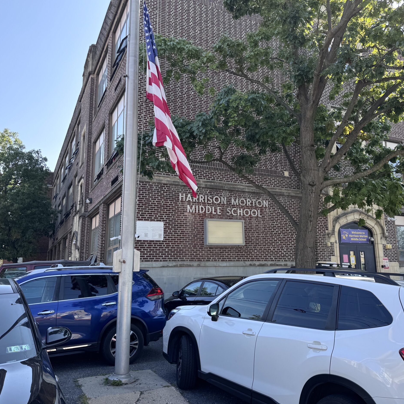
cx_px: 230
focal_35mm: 29
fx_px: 383
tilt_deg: +10.4
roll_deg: +0.4
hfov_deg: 55.4
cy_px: 200
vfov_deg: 55.6
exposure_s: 1/730
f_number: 1.78
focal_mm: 6.76
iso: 80
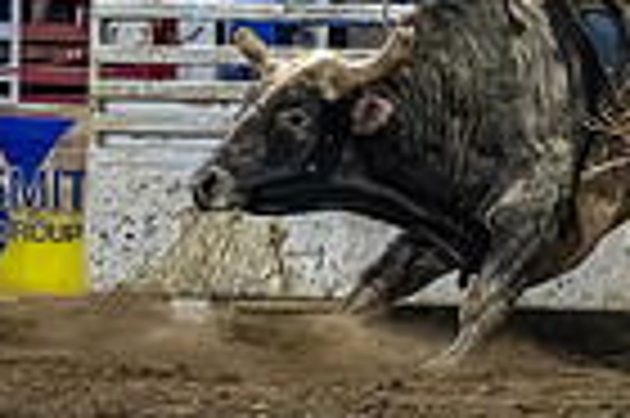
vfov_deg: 2.0
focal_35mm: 701
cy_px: 43
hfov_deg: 2.9
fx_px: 12253
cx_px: 405
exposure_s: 1/800
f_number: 2.8
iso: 6400
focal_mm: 150
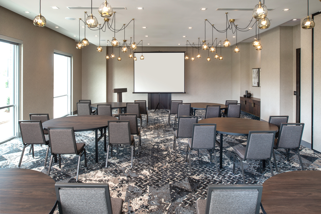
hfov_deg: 73.7
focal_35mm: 24
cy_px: 107
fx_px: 214
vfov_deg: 53.2
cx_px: 160
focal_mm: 24
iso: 200
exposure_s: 1/8
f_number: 11
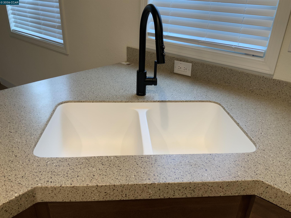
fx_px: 244
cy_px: 109
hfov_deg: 61.7
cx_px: 146
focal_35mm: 29
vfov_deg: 48.2
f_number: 1.8
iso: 50
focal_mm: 3
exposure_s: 1/60
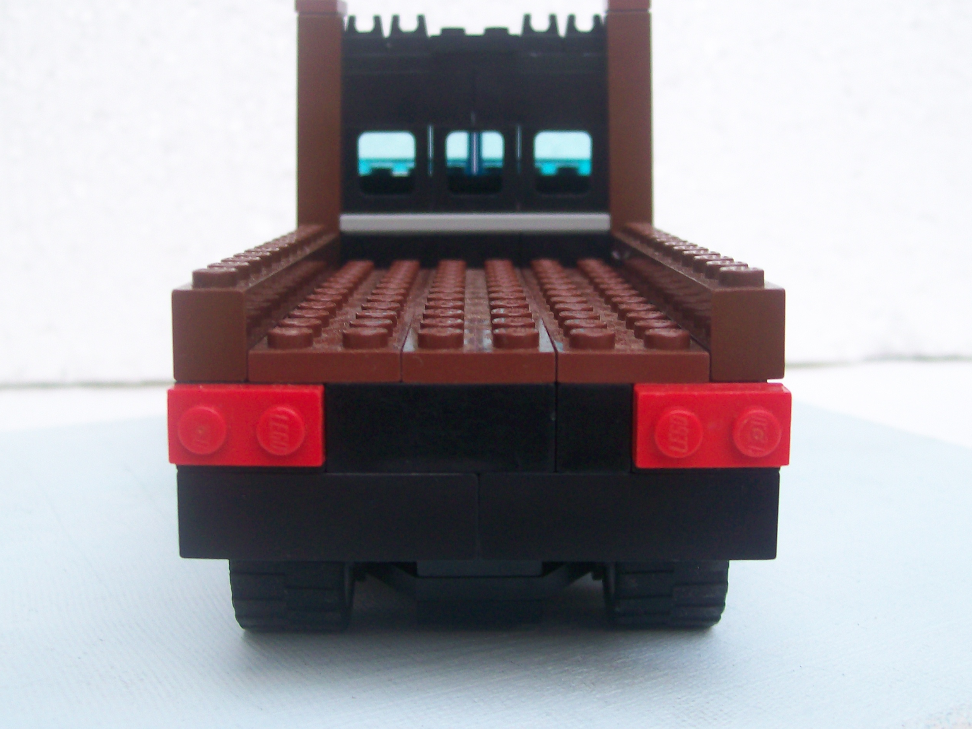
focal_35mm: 44
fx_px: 1236
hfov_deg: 42.9
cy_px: 326
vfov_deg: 32.8
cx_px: 463
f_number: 2.7
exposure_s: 1/53.3
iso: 80
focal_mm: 6
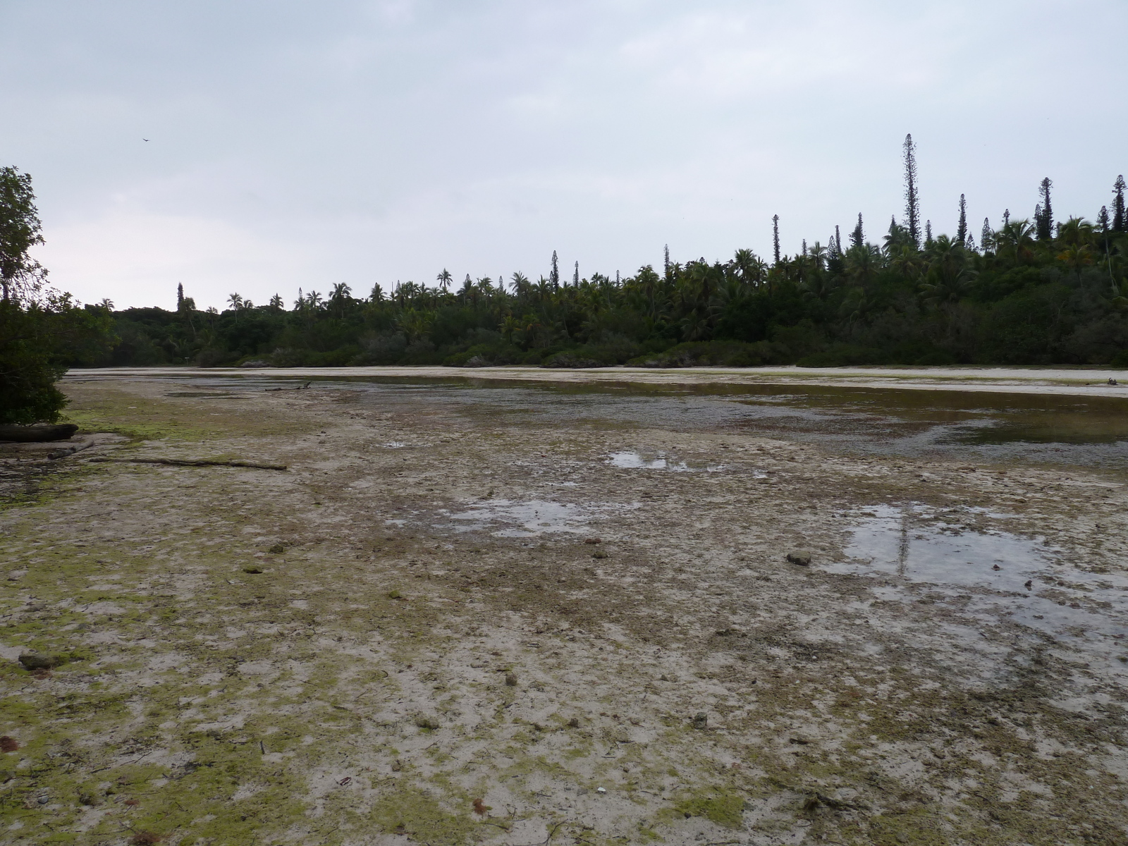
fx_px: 815
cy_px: 423
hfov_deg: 69.4
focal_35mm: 25
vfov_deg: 54.9
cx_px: 564
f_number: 4
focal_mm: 4.1
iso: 80
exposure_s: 1/400
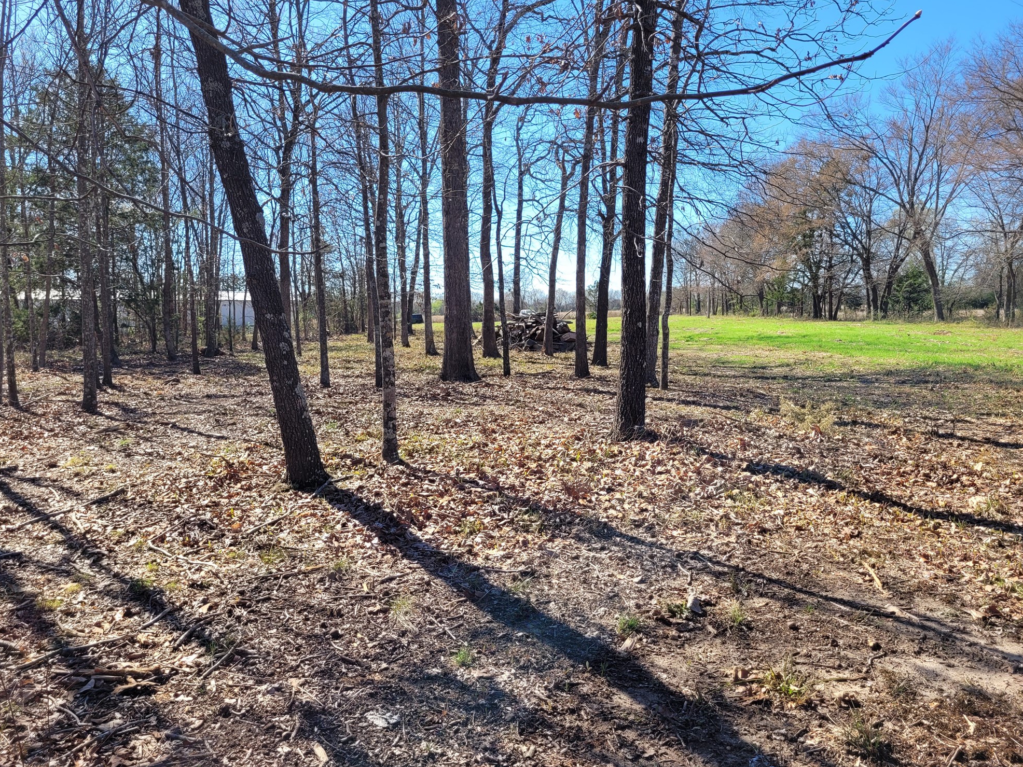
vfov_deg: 51.3
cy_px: 371
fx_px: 798
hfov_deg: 65.3
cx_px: 500
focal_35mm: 27
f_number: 1.8
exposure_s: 1/1114
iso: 40
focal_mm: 5.4
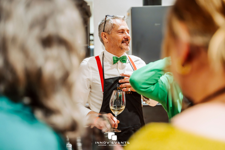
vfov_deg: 24.2
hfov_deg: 35.6
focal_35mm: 56
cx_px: 112
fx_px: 350
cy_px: 75
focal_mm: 56
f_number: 2.8
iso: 5000
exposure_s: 1/250
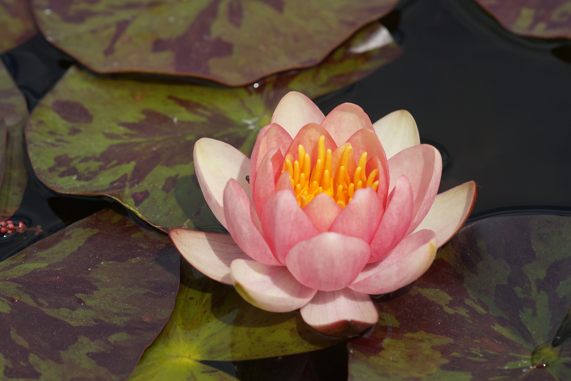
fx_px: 2379
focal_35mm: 150
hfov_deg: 13.7
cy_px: 190
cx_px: 286
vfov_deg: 9.1
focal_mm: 100
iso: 100
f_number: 5.6
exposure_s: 1/400
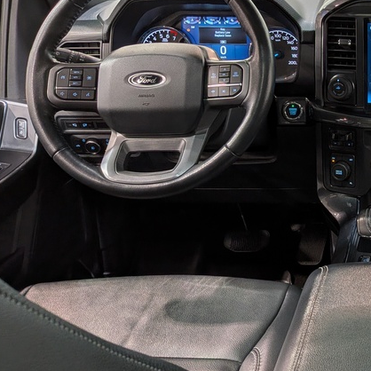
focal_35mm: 52
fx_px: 631
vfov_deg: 31.9
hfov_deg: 28.6
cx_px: 442
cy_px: 74
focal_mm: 4.53
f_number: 1.7
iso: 27
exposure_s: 1/131
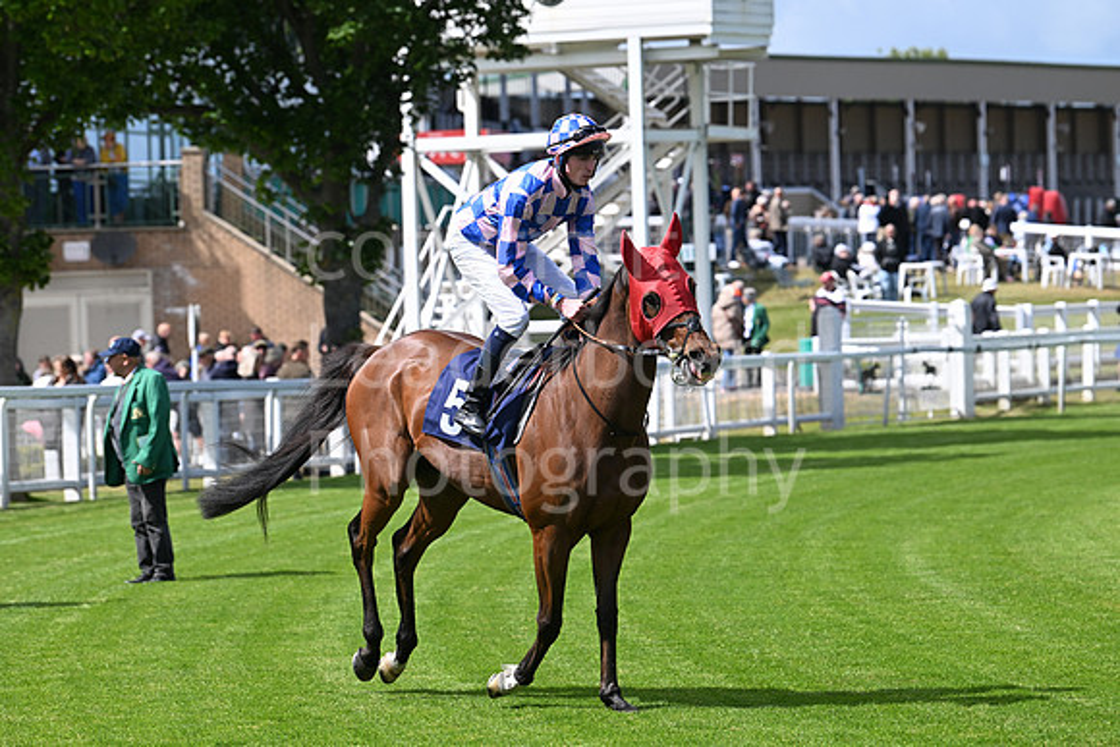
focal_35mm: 170
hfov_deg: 12.1
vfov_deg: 8.1
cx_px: 560
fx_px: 5290
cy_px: 374
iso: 400
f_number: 5.6
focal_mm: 170
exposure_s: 1/1600
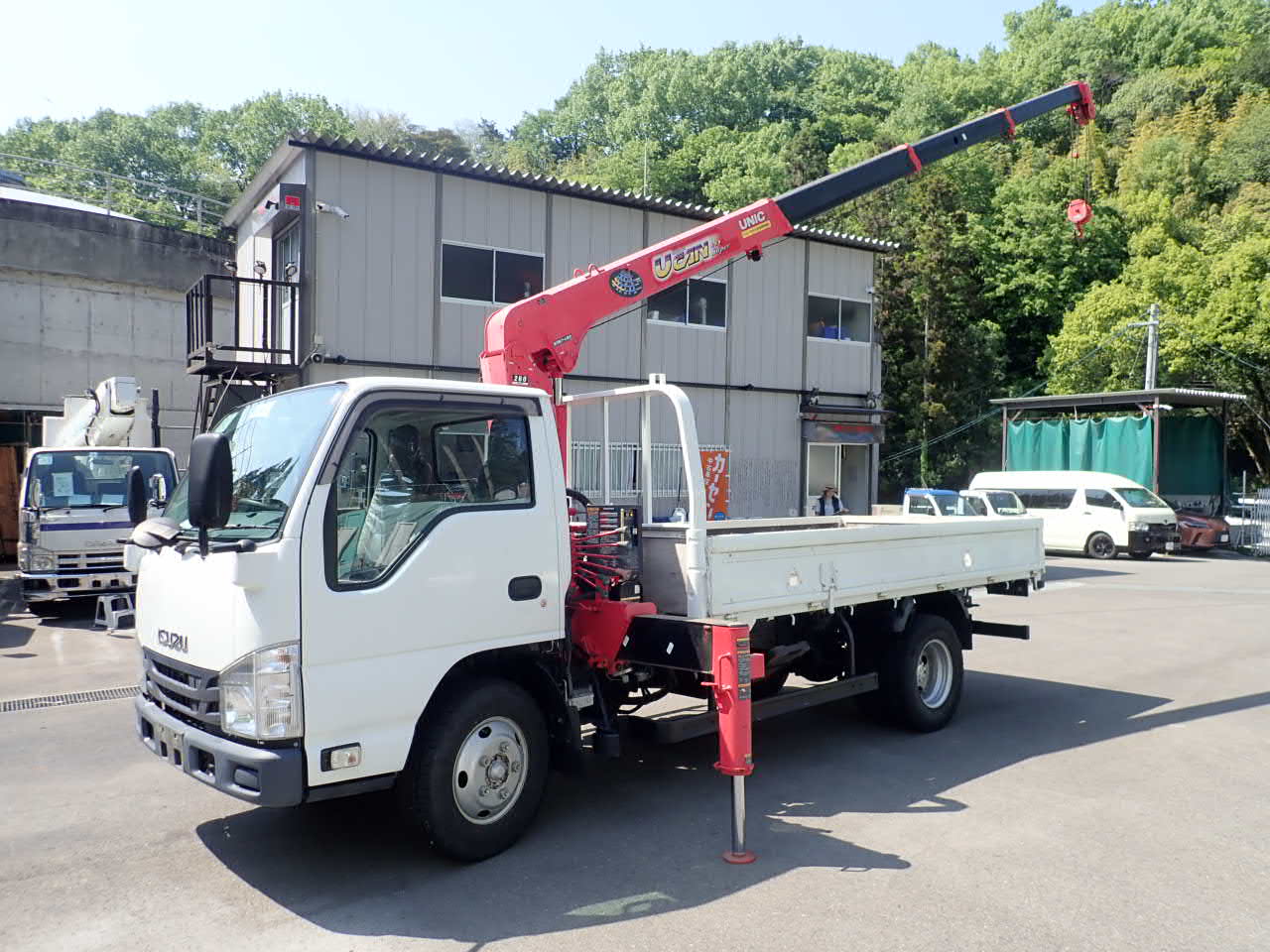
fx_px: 917
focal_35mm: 25
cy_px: 476
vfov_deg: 54.9
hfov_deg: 69.4
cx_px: 635
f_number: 2.8
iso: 100
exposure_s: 1/500
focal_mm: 4.5
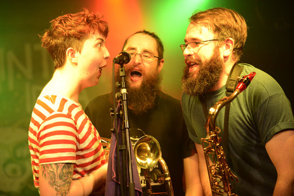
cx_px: 147
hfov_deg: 23.7
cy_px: 98
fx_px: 702
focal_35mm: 86
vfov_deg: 15.9
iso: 6400
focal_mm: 86
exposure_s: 1/320
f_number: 2.8
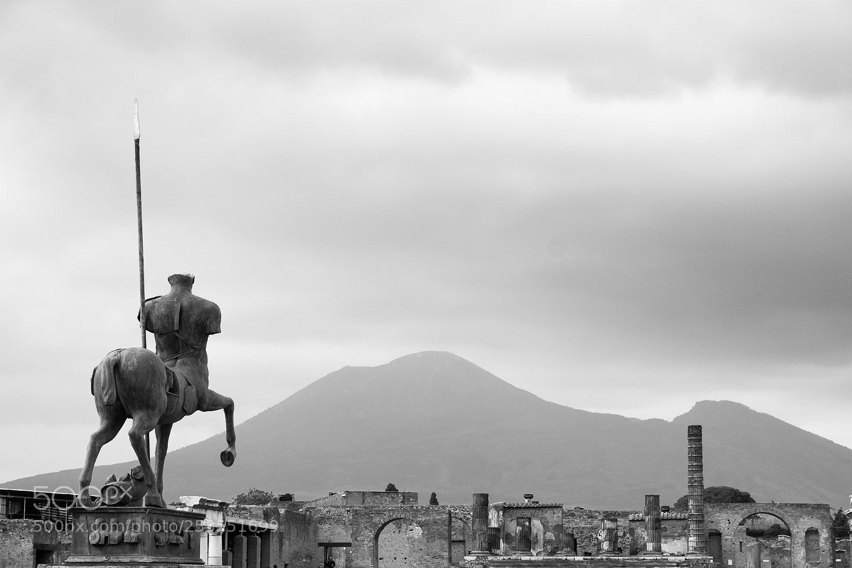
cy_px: 284
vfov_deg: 17.3
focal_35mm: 79
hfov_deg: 25.7
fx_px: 1870
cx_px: 426
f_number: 8
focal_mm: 52.7
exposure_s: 1/80
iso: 200
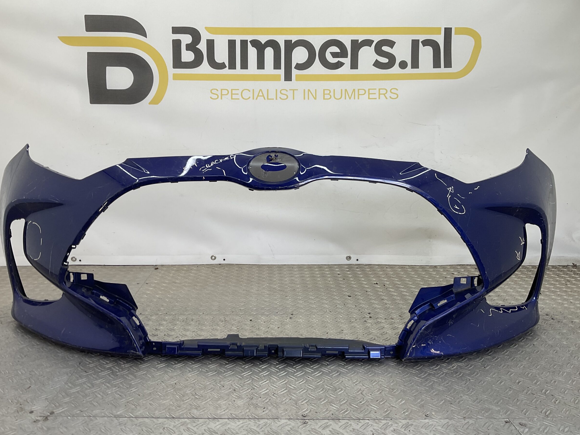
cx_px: 274
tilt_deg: -9.4
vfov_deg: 45.4
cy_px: 207
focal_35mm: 31
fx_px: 519
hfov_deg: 58.3
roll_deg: -2.0
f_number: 1.8
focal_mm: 3
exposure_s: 1/149
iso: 16
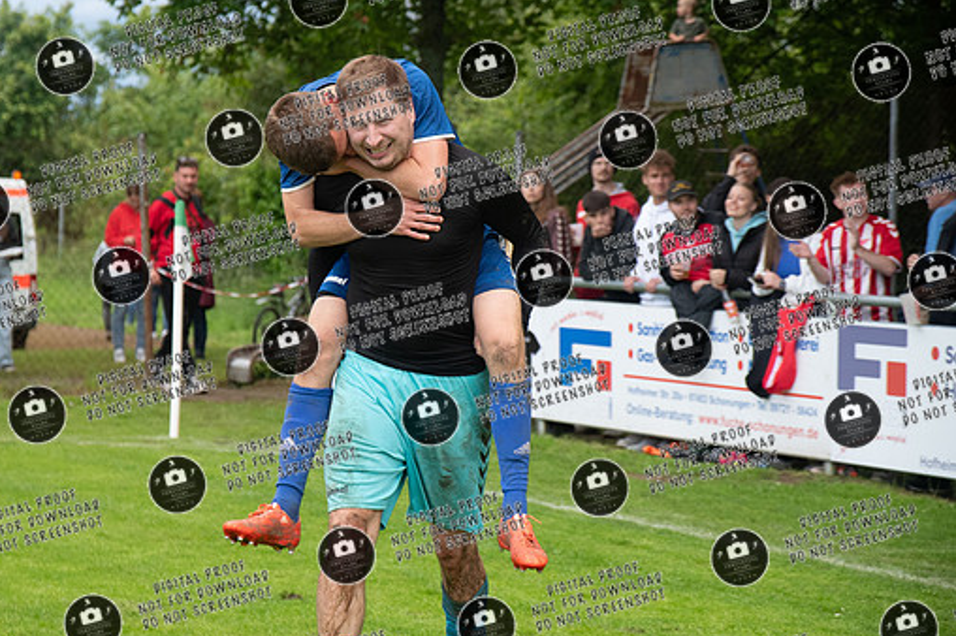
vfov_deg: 11.4
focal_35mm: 120
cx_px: 412
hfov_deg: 17.1
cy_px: 301
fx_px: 3184
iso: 720
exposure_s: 1/500
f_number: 4
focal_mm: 70
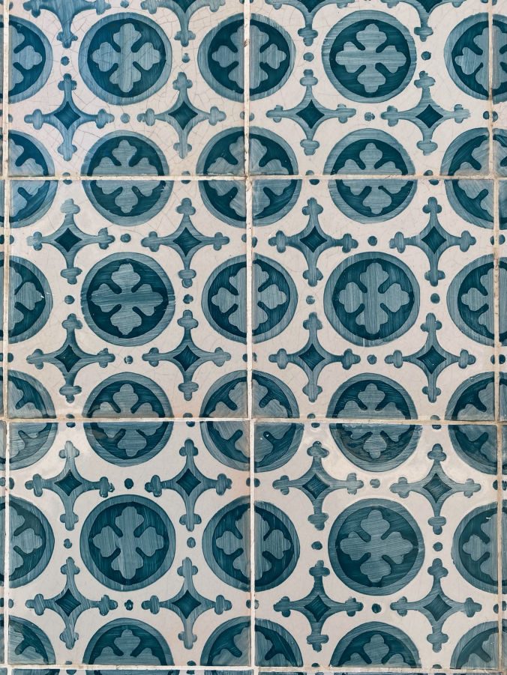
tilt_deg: +1.5
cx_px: 254
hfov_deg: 53.1
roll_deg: +0.2
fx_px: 508
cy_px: 338
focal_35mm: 26
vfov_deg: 67.3
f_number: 1.8
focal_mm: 4.25
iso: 32
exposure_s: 1/724
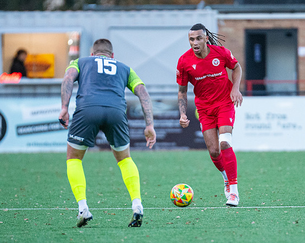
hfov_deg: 3.2
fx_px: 5544
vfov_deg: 2.5
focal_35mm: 614
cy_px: 106
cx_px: 231
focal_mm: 270
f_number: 2.8
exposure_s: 1/1600
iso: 4000
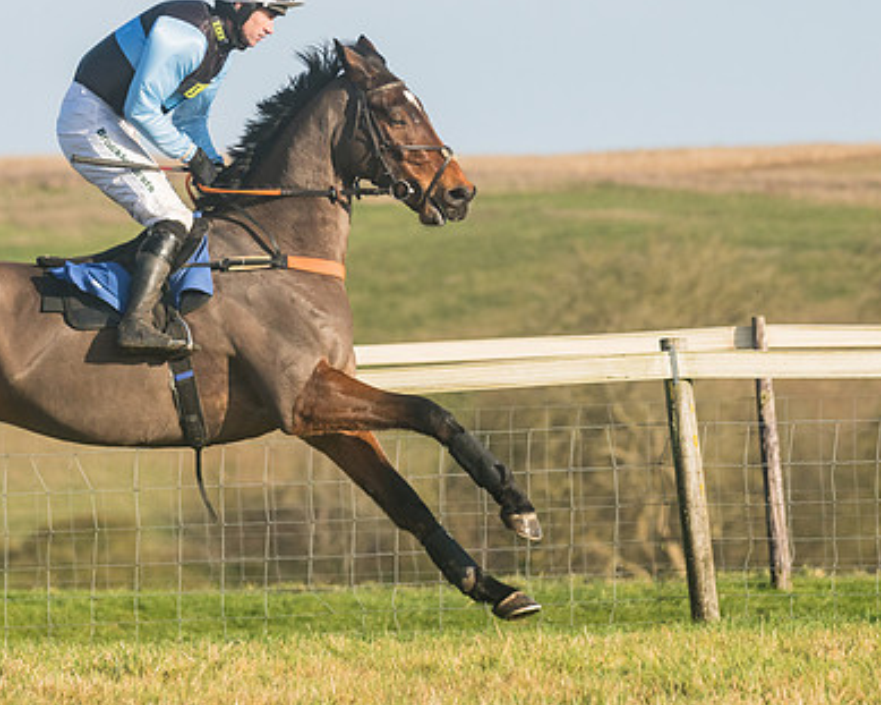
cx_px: 267
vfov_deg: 4.3
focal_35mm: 357
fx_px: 9306
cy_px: 311
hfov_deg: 5.4
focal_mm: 170
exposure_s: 1/4000
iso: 400
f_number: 5
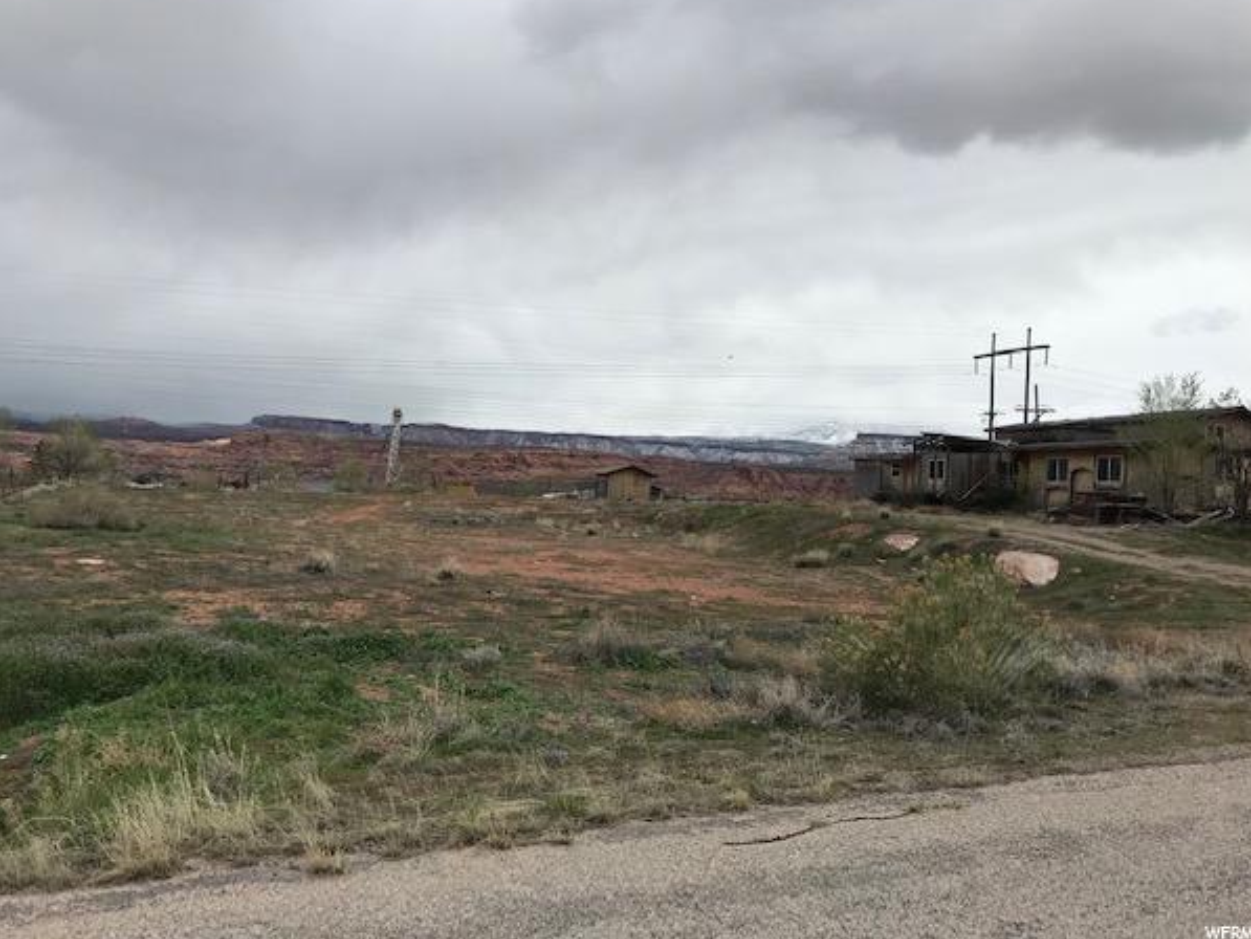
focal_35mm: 30
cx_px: 601
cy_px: 438
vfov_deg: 46.8
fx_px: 1084
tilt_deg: +3.4
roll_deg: -2.0
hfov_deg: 59.9
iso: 20
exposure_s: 1/4367
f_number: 1.8
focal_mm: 3.99
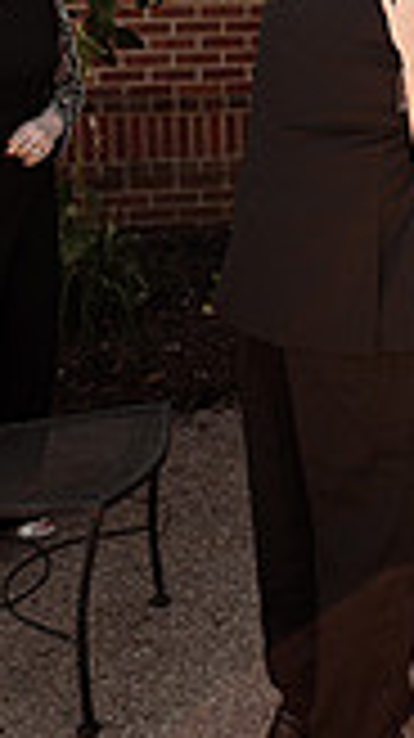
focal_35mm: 69
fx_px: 1349
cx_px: 585
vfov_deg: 28.9
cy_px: 27
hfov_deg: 16.2
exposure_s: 1/640
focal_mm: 24
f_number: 2.8
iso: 160
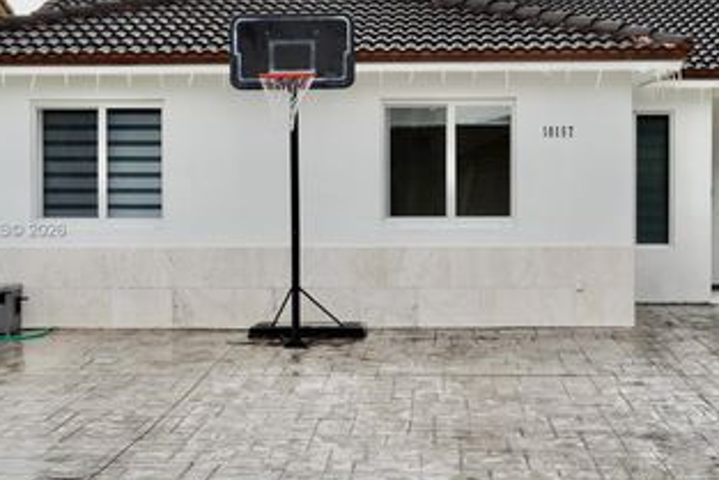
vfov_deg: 20.3
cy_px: 231
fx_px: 1339
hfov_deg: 30.0
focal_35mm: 67
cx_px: 416
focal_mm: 28
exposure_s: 1/80
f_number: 6.3
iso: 100
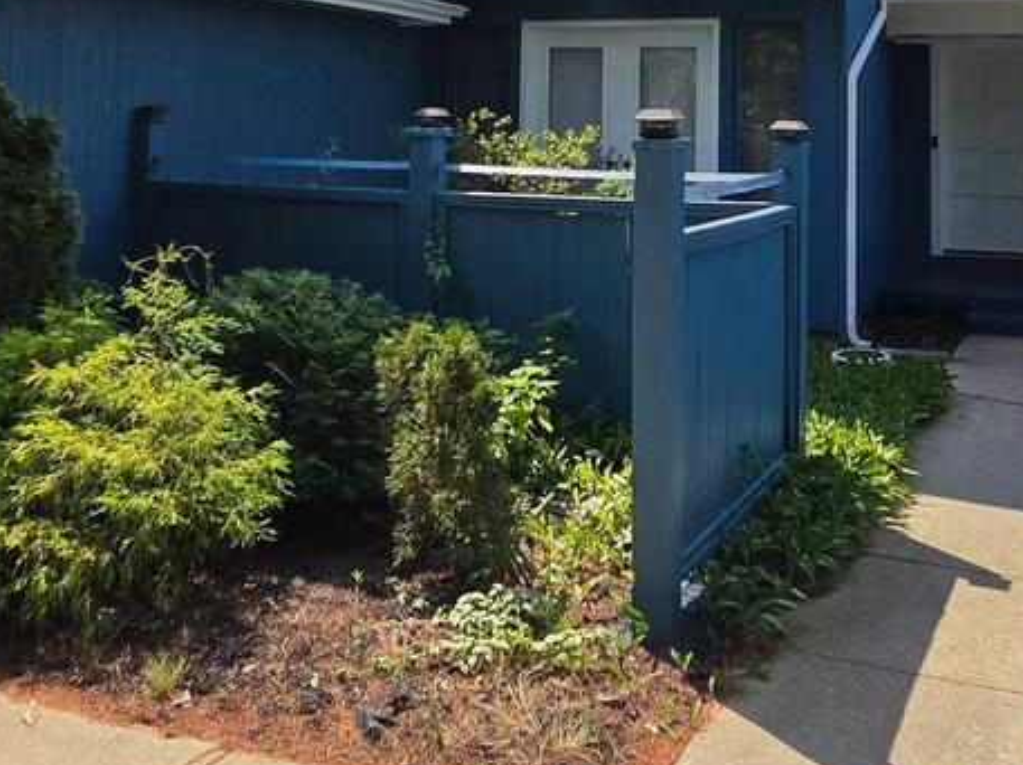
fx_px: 1211
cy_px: 38
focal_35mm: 41
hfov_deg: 45.8
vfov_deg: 32.8
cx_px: 510
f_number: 2.2
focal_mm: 2.2
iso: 50
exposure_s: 1/2828
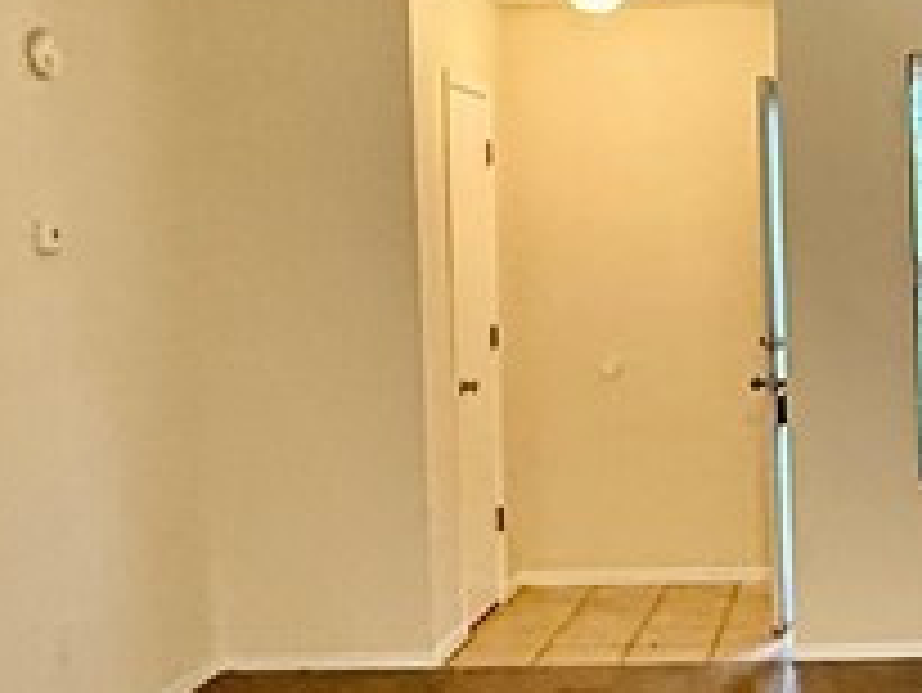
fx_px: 1866
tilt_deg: -0.7
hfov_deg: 26.5
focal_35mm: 70
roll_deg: +1.9
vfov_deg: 21.0
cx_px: 882
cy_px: 297
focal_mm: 2.22
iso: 500
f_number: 2.2
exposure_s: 1/60
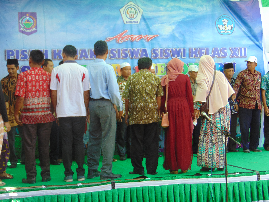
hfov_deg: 27.4
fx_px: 552
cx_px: 134
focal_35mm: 71
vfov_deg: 20.7
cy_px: 101
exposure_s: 1/50
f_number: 3.7
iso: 80
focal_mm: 12.8
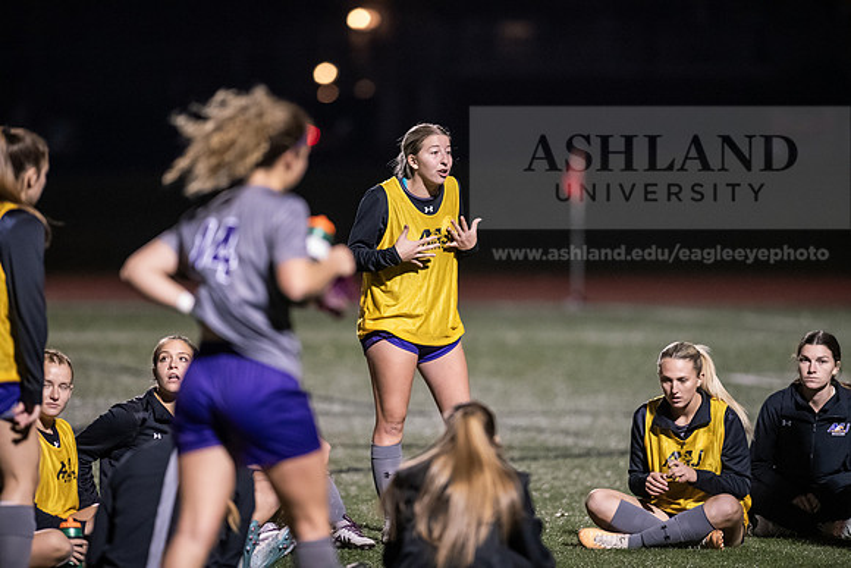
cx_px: 426
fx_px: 7093
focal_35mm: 300
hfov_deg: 6.9
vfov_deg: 4.6
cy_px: 284
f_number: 2.8
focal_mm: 300
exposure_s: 1/800
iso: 8000
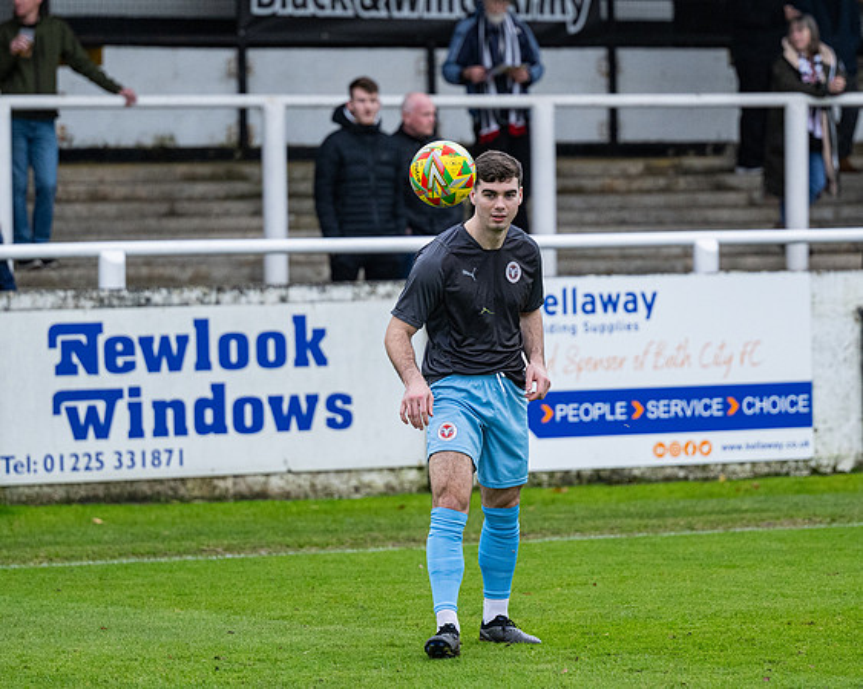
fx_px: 5811
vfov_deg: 6.8
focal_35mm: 228
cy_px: 344
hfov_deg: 8.5
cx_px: 457
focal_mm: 135
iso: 1000
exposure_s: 1/1000
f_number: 2.8
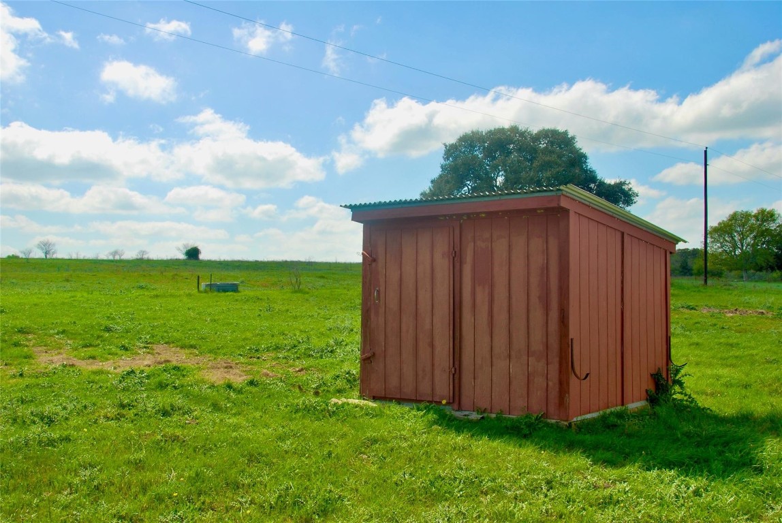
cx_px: 391
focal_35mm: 44
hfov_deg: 44.9
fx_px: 946
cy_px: 262
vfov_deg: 30.9
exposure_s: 1/200
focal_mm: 29
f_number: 10
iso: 100
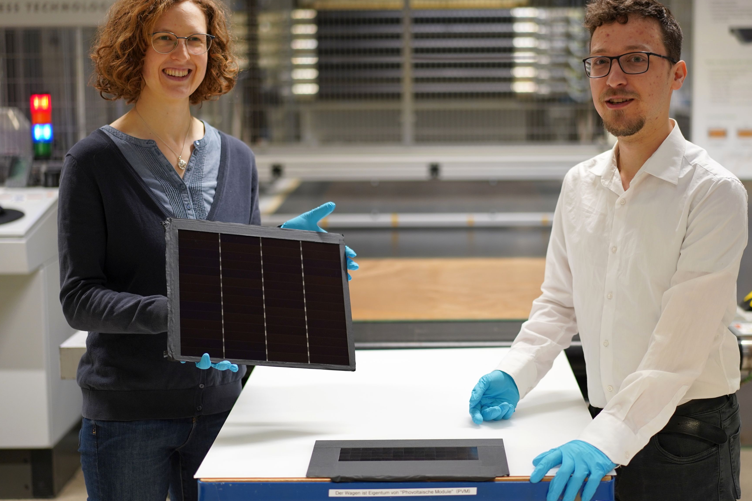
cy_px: 229
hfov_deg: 31.4
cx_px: 422
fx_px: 1337
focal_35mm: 64
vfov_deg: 21.2
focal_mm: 55
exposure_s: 1/125
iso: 400
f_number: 1.8
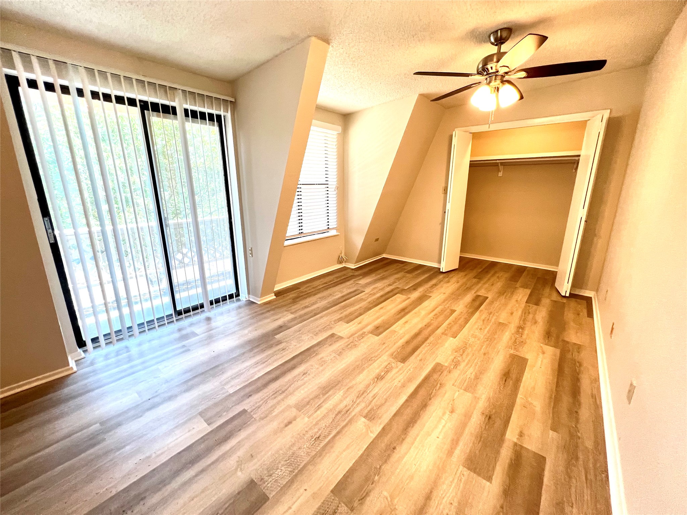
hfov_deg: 106.2
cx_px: 344
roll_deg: +0.0
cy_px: 258
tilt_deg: -15.3
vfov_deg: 89.9
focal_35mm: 13
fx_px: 258
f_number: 1.8
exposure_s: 1/120
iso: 200
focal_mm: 1.57
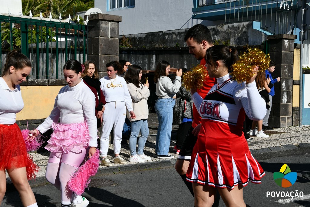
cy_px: 104
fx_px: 542
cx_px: 155
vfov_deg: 21.6
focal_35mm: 63
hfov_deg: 31.9
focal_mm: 42
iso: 100
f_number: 10
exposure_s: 1/400
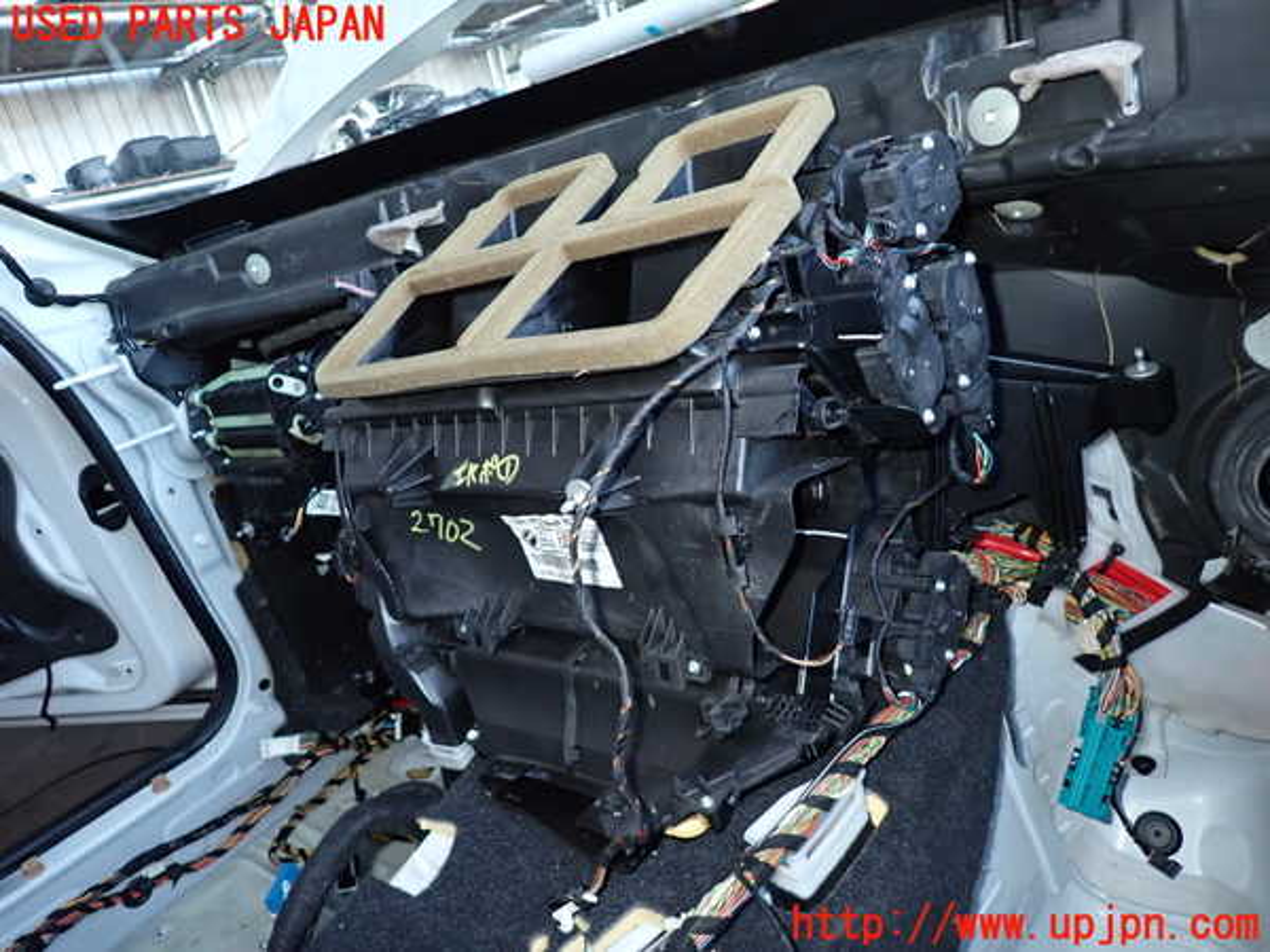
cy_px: 476
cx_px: 635
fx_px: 917
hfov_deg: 69.4
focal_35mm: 25
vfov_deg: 54.9
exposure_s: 1/100
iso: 400
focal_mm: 4.5
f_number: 2
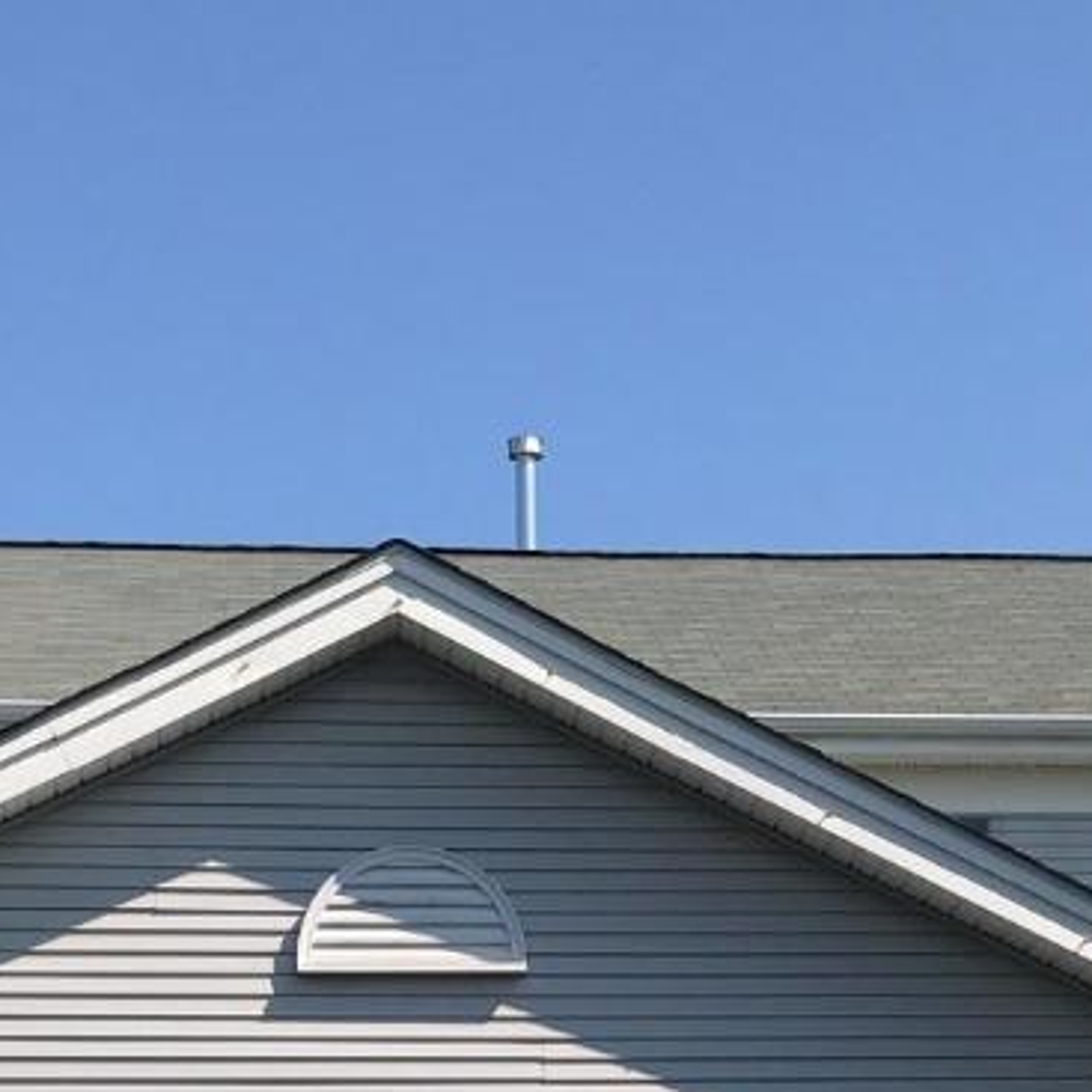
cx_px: 559
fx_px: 3462
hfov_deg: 17.9
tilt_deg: +4.1
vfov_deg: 17.2
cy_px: 1288
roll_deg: +1.0
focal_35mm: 97
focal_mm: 3.99
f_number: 1.8
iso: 20
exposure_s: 1/2519
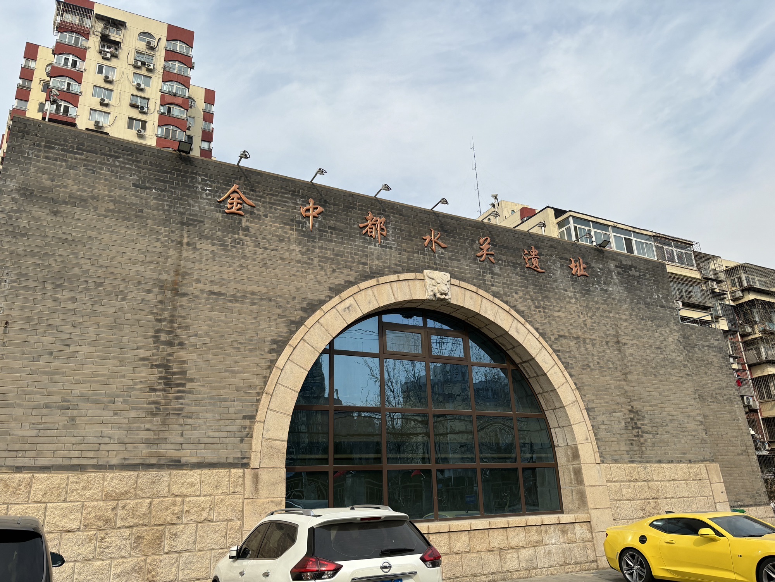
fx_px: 582
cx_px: 388
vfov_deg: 53.1
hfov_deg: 67.3
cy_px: 291
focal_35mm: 26
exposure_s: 1/3534
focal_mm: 5.96
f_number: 1.6
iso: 50
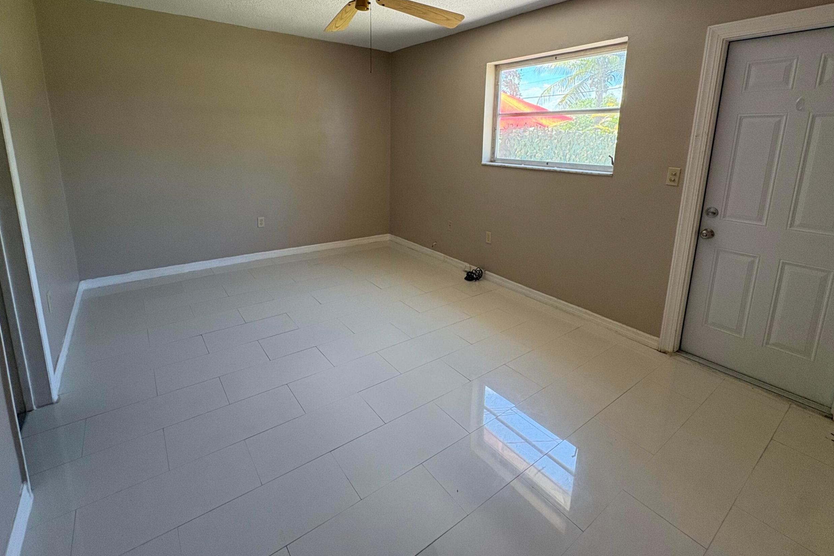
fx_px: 394
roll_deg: -0.4
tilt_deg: -10.5
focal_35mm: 17
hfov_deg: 93.3
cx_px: 421
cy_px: 213
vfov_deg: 69.5
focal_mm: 2.22
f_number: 2.2
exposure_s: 1/99
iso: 200
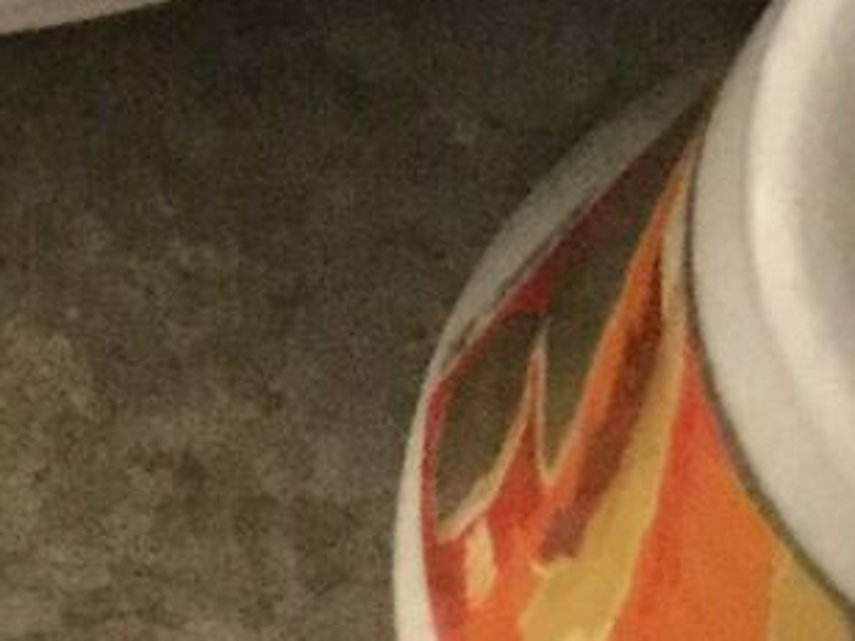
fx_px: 4965
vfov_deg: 7.1
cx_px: -117
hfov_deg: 9.7
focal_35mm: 201
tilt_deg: -64.9
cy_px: -713
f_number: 2.4
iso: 640
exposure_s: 1/17
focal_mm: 3.3
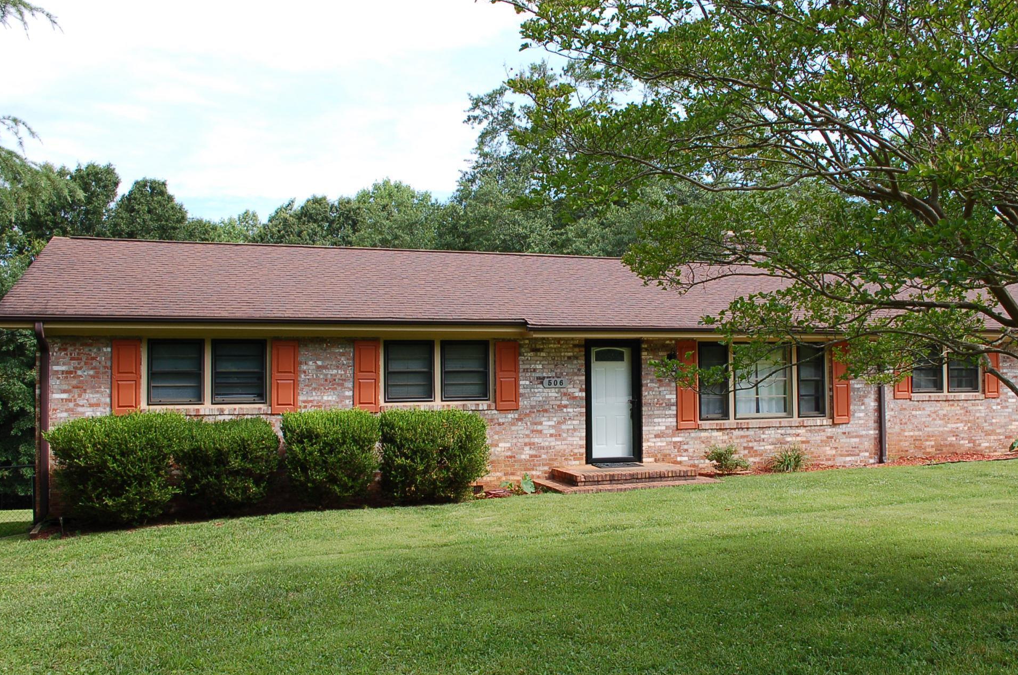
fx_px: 903
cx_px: 576
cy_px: 340
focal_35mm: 32
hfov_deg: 58.6
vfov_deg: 41.0
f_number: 8
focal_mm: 18
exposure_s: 1/250
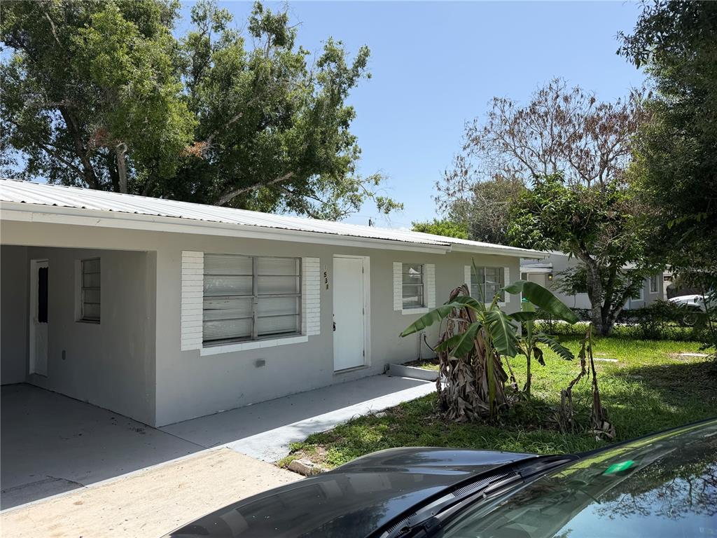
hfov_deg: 71.6
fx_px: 497
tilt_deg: +2.6
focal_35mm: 24
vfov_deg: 56.8
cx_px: 358
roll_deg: +1.5
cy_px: 269
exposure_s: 1/3425
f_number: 1.78
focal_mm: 6.76
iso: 80
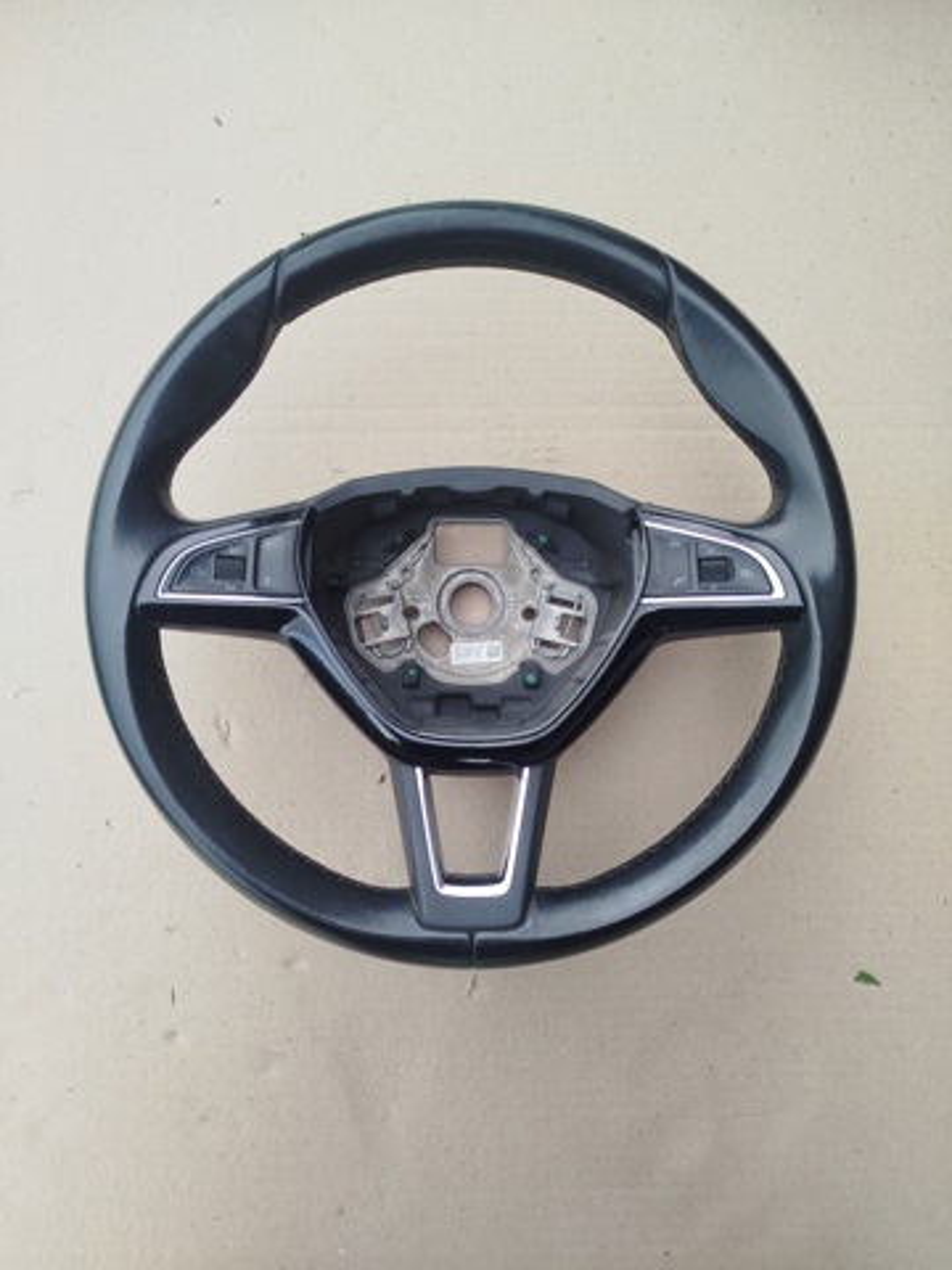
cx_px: 476
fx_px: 880
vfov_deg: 71.6
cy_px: 635
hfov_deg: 56.8
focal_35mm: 24
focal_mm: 5.31
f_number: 1.7
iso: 50
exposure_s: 1/163
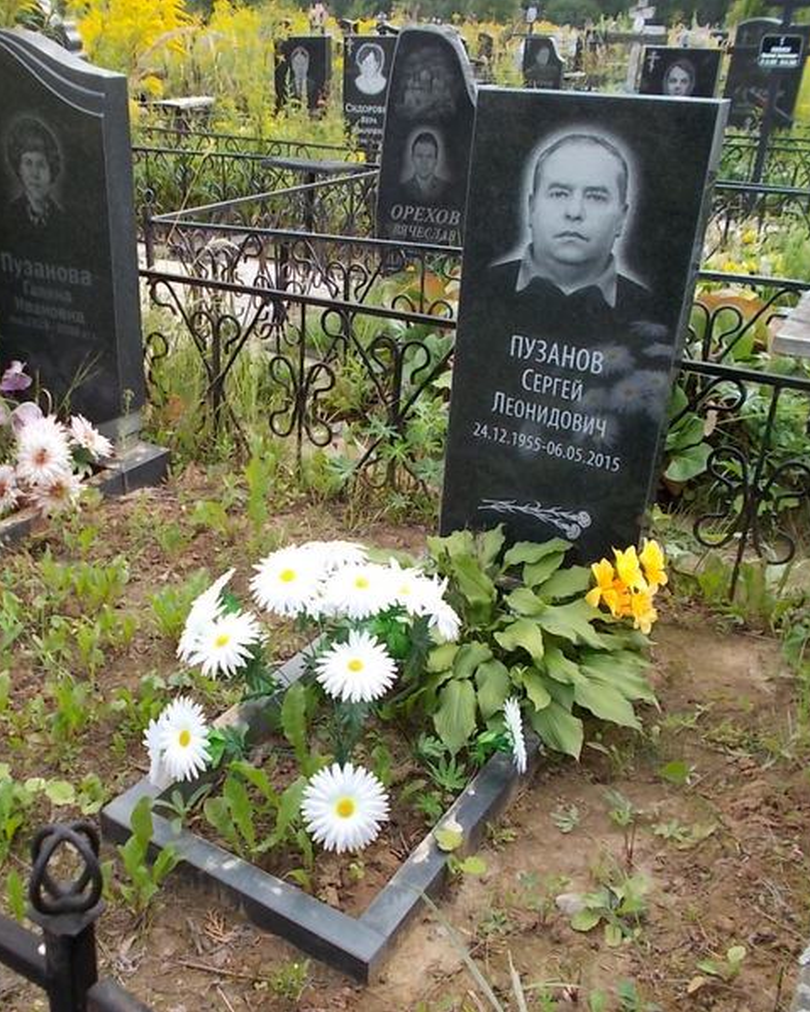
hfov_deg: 42.9
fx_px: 1018
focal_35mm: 34
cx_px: 288
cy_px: 507
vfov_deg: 52.8
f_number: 3.2
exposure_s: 1/250
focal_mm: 4.6
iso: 80
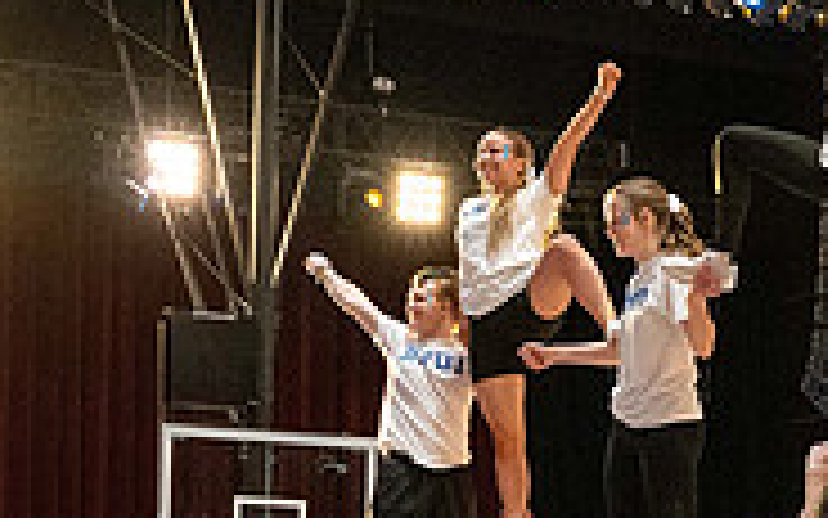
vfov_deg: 9.9
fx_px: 2979
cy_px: 304
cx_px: 562
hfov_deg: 15.8
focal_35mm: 132
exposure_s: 1/500
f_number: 4
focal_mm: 41
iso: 8000
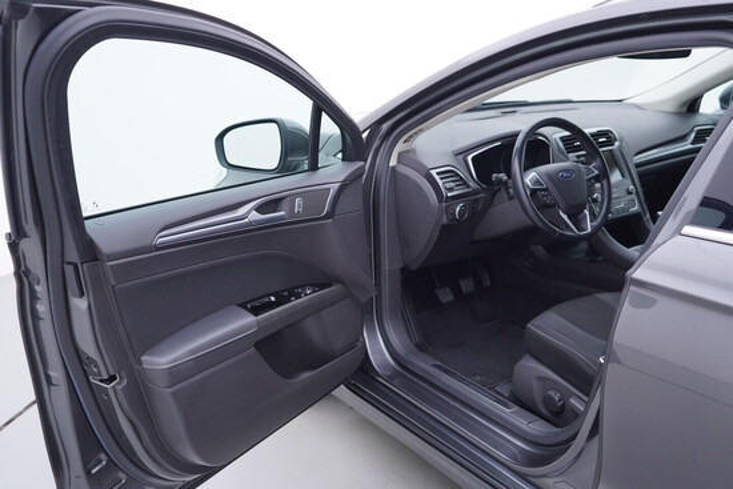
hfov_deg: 53.1
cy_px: 244
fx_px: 733
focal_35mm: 36
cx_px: 366
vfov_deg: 36.9
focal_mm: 24
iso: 125
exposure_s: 1/40
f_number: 3.2
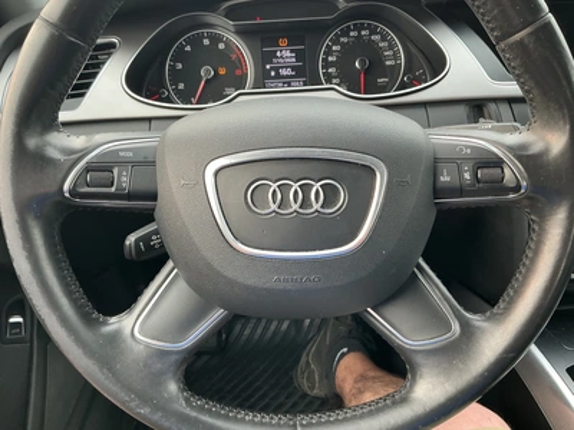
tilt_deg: -26.6
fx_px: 464
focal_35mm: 28
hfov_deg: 63.4
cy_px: 215
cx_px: 287
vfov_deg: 49.7
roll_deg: +4.8
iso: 64
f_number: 1.8
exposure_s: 1/84
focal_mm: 3
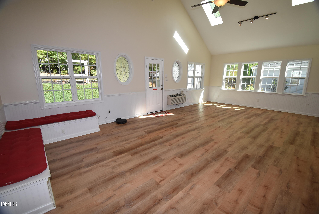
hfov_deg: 100.3
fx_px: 133
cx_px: 160
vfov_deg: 77.4
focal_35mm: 15
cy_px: 107
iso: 500
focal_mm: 10
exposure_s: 1/125
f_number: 5.6
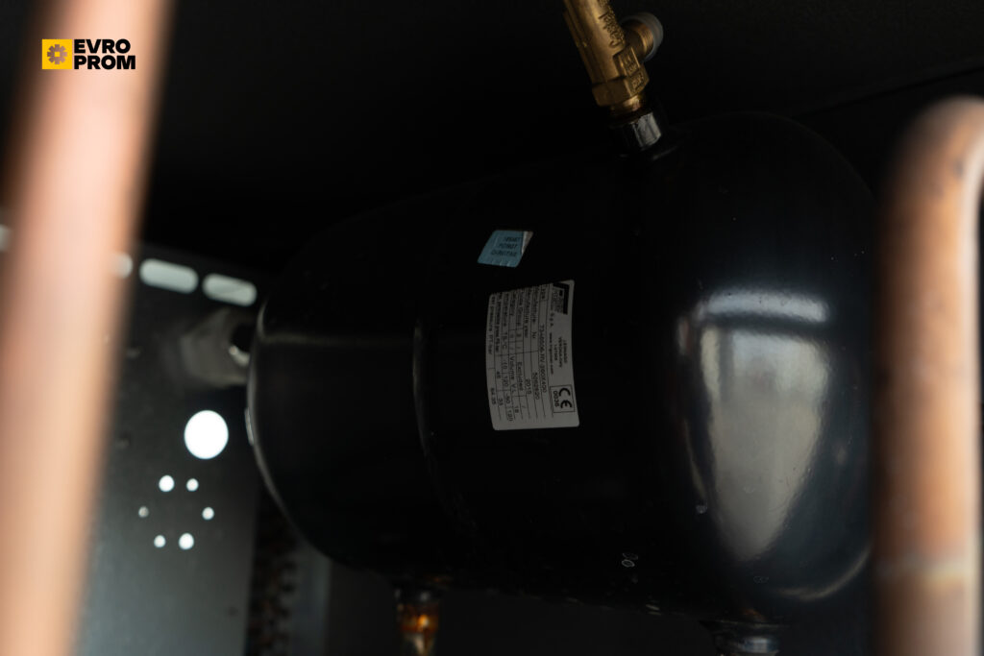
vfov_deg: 40.0
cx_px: 492
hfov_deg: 57.2
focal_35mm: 33
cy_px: 328
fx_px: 902
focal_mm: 33
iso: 640
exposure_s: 1/50
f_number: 4
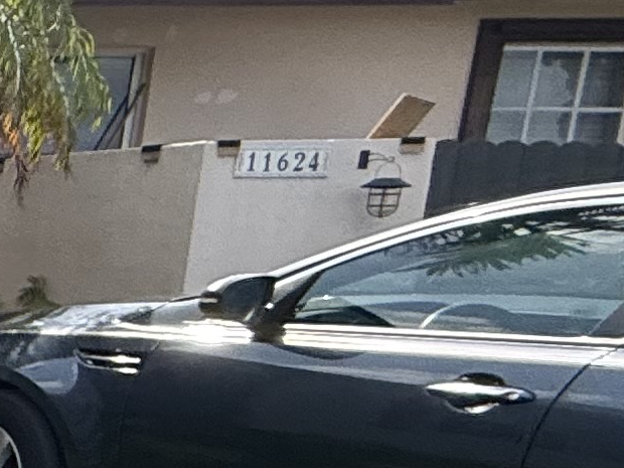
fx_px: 1640
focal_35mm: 91
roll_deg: -0.5
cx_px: -1380
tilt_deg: -8.6
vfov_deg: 15.7
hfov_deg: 10.6
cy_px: 533
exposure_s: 1/461
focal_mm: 2.22
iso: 64
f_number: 2.2
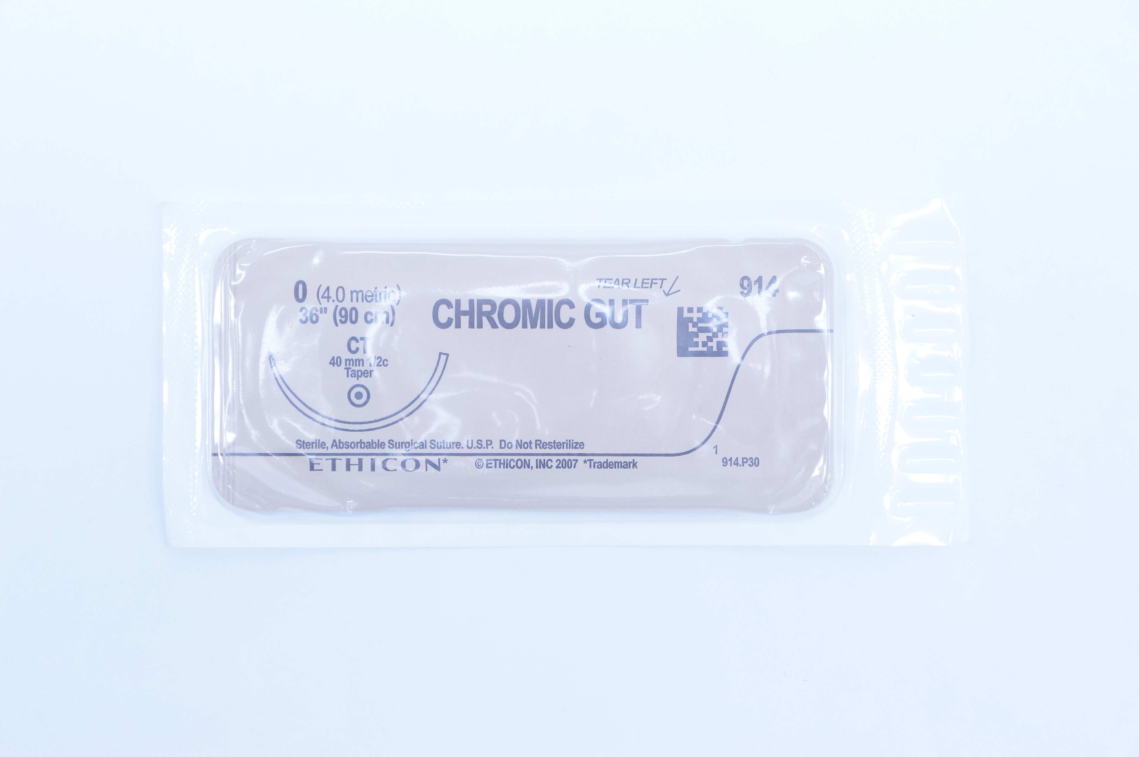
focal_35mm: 72
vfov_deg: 18.9
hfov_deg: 28.1
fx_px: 2276
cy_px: 378
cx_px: 570
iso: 800
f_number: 5.6
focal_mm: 48
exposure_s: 1/100
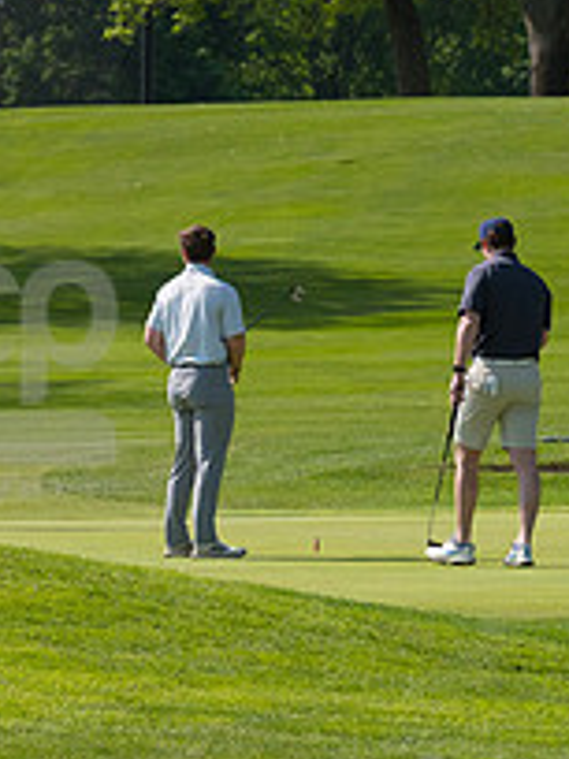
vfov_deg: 3.1
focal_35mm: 634
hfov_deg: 2.3
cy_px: 365
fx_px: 13895
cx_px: 4
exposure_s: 1/1600
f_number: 5.6
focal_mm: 155
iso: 320
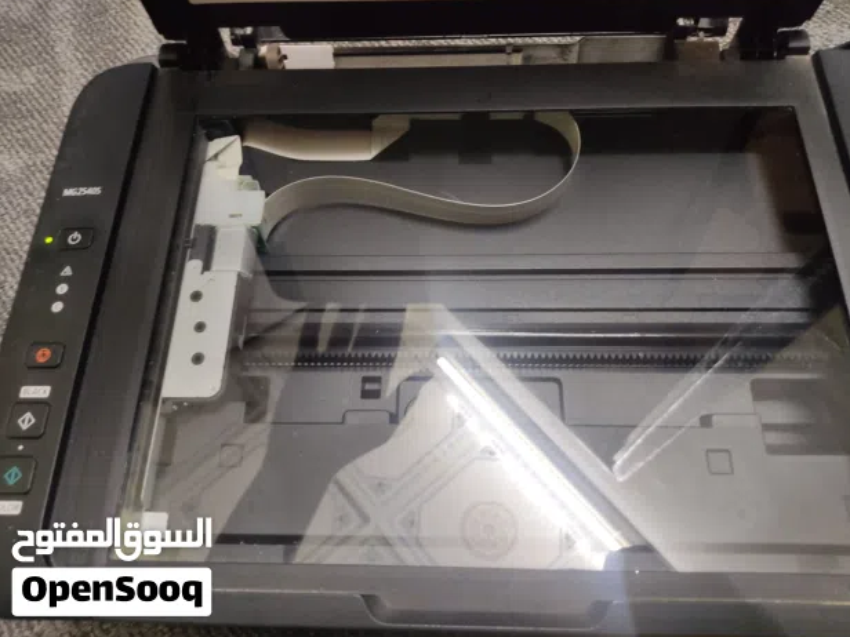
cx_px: 419
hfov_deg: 65.3
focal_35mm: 27
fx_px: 663
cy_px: 318
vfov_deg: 51.4
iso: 608
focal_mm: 4.74
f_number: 1.79
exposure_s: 1/20
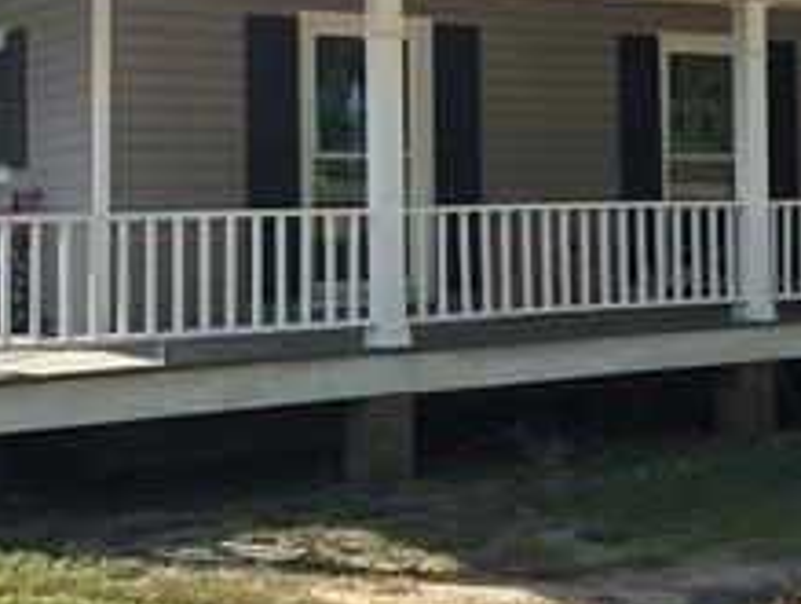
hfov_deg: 27.5
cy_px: 128
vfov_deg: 20.8
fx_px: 1622
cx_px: 545
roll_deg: +0.6
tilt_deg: +2.5
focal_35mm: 70
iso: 80
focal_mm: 6.86
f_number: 1.78
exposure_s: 1/1916
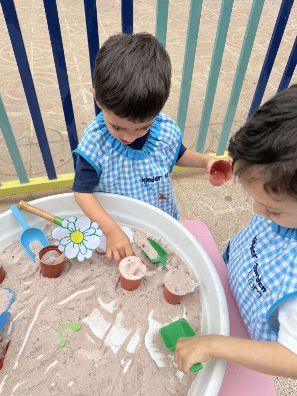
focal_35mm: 25
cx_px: 147
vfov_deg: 69.4
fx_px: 286
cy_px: 201
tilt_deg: -46.0
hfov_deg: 54.9
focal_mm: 6.76
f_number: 1.78
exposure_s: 1/2053
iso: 80
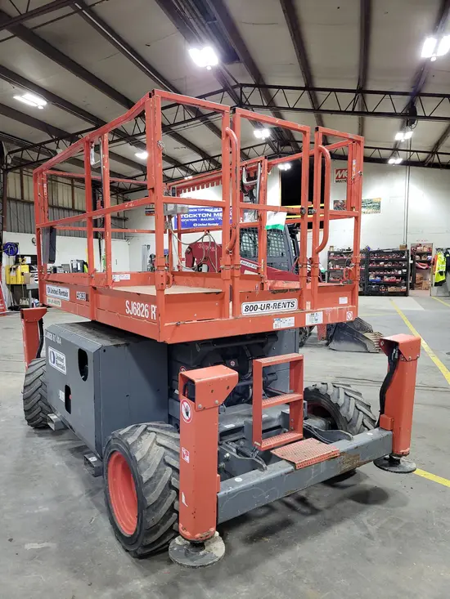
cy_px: 300
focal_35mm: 26
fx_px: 451
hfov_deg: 53.1
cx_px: 225
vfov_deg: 67.3
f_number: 1.8
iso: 100
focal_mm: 5.4
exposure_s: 1/24
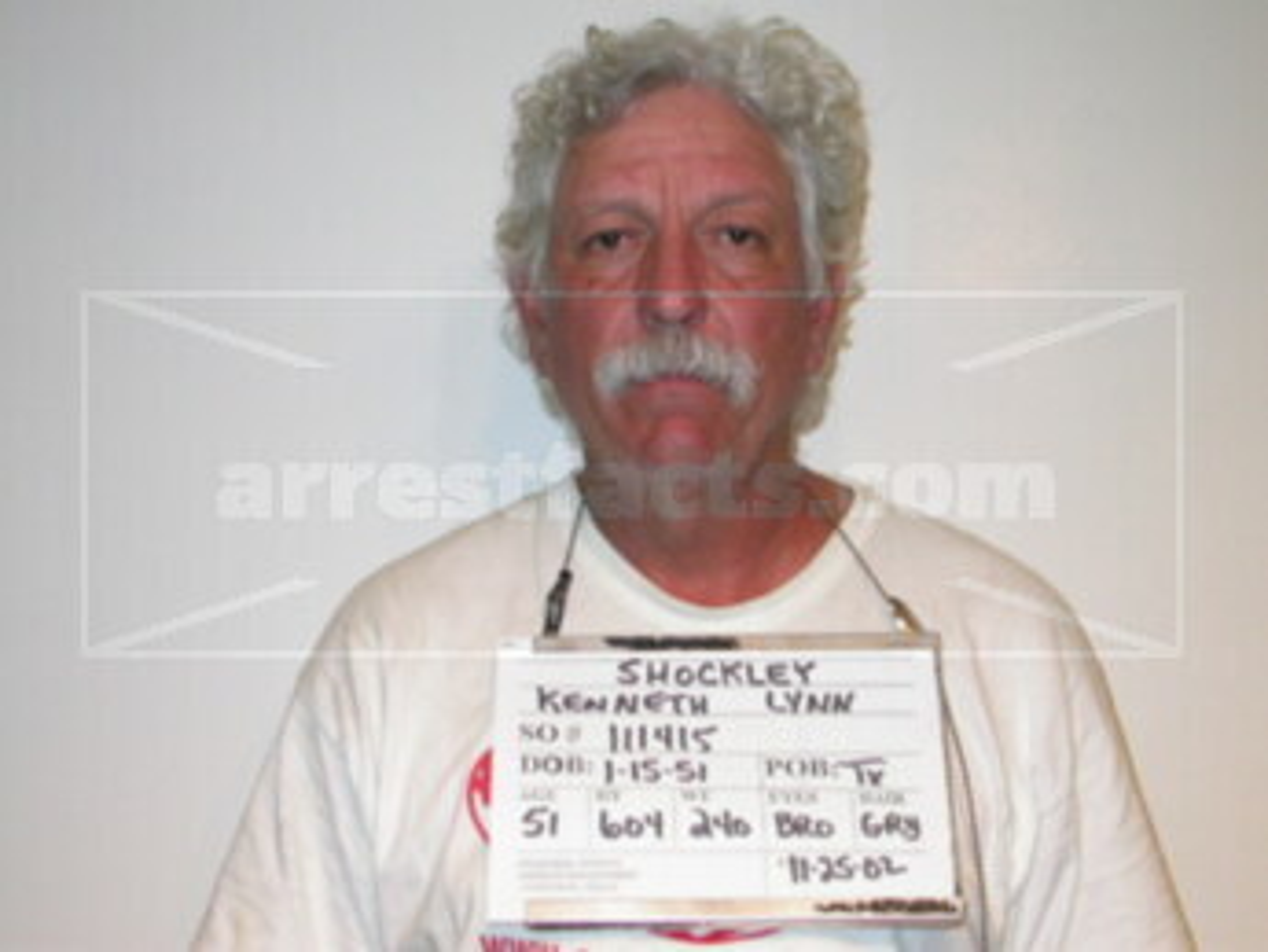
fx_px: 2235
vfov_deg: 24.0
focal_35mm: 61
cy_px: 476
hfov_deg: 31.7
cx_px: 634
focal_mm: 12.7
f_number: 3.1
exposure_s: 1/60.3
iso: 100
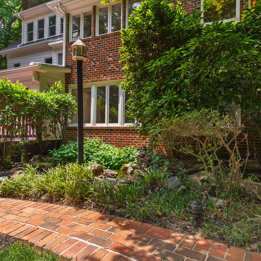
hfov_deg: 74.7
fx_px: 171
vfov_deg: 74.8
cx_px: 120
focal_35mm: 20
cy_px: 126
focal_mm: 10
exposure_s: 1/50
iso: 100
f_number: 8
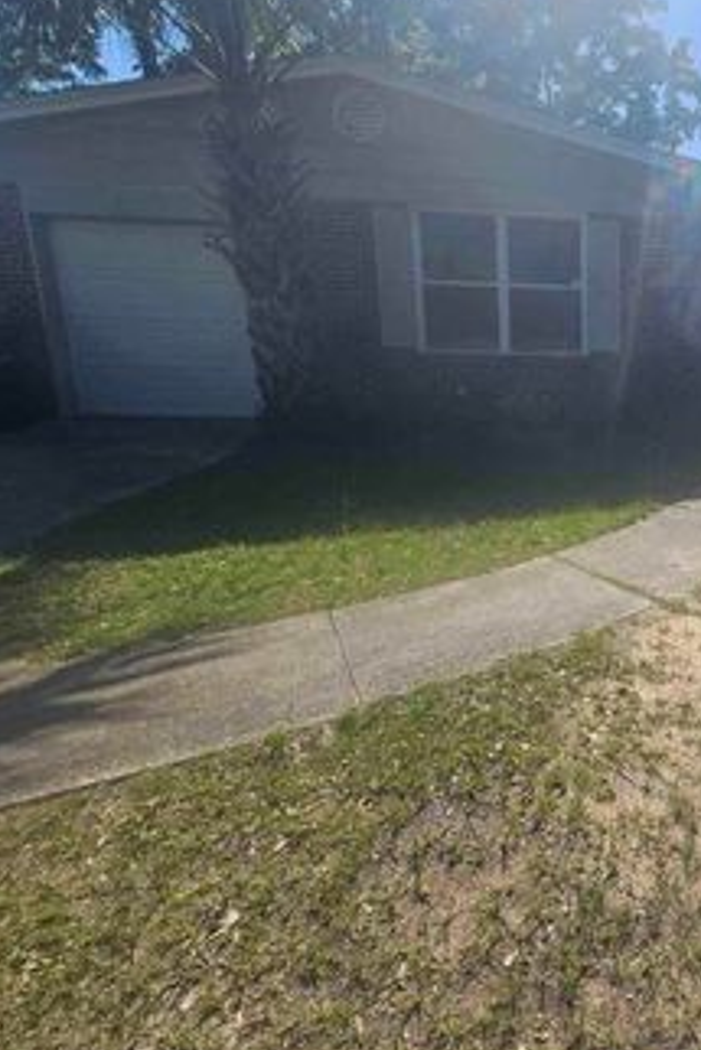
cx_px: 701
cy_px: 458
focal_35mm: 21
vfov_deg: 80.8
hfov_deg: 48.8
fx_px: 613
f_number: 2.2
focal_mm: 2.2
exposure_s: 1/2180
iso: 50
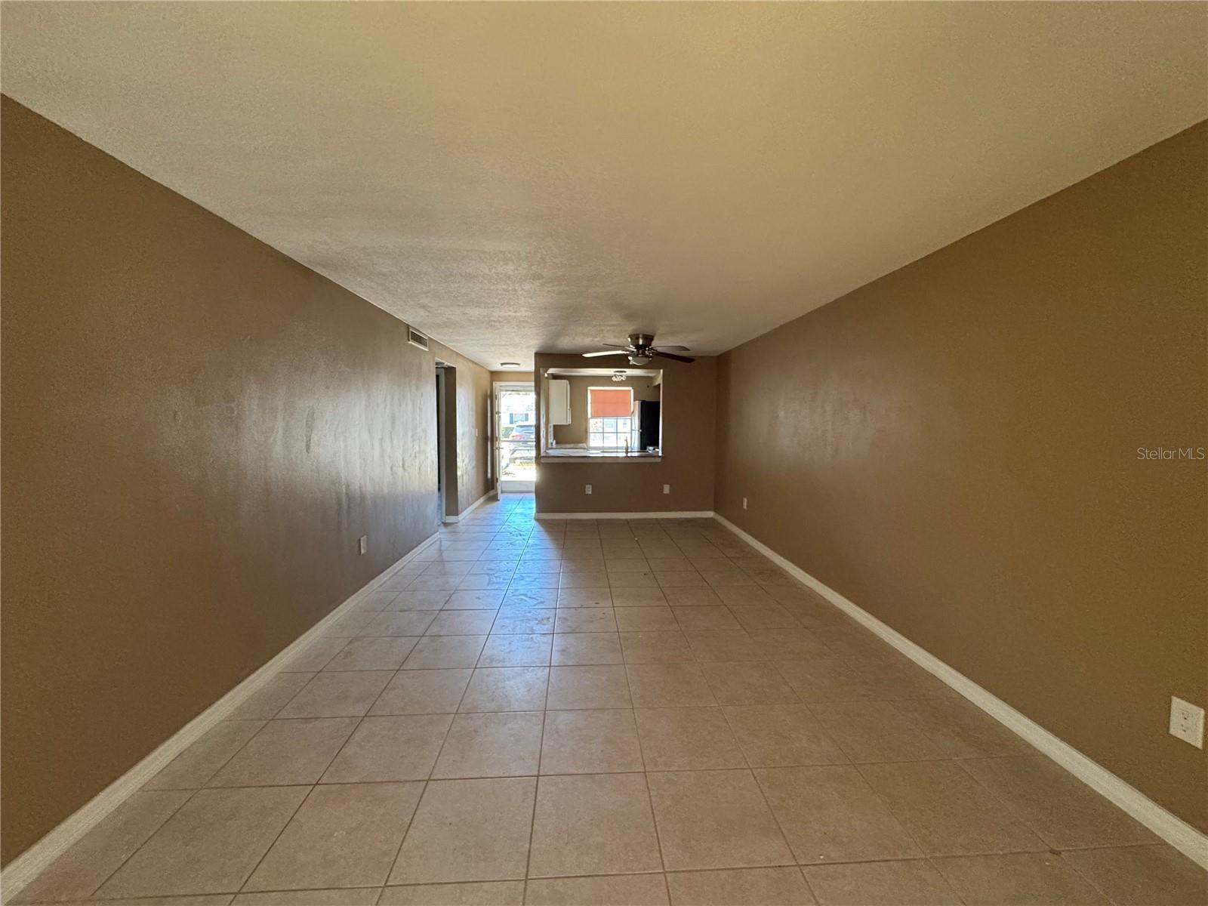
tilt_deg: -4.1
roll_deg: -0.4
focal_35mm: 14
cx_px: 604
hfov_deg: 102.1
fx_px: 489
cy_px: 453
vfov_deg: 85.7
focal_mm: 2.22
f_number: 2.2
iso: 500
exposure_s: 1/60
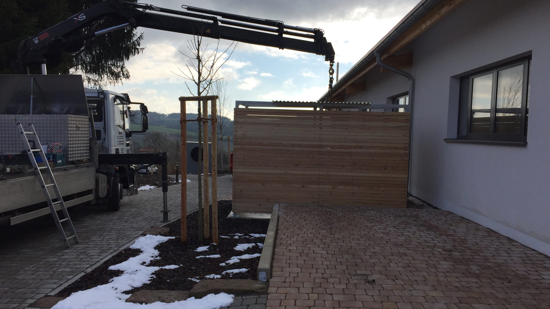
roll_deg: -1.7
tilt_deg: -2.3
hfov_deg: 61.0
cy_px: 152
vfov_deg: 36.7
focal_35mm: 32
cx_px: 273
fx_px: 467
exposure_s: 1/2198
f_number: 2.2
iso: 32
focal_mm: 4.15
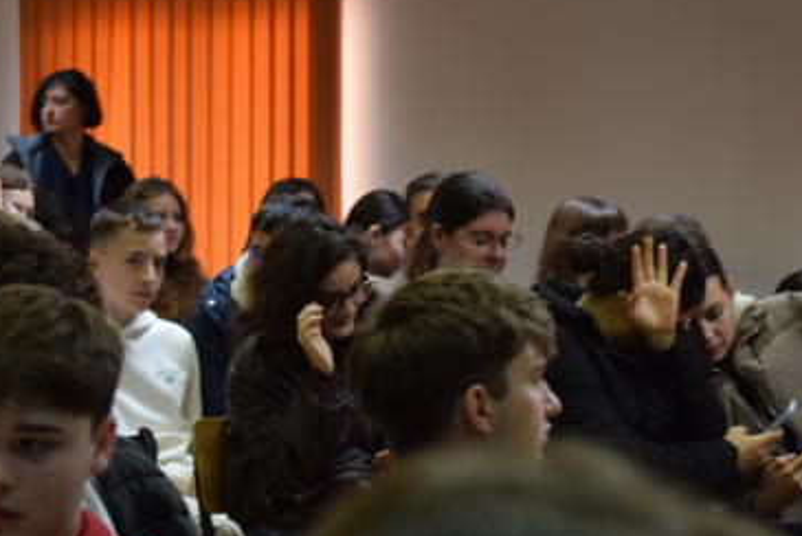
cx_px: 406
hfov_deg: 12.6
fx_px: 3634
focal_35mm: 163
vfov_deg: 8.4
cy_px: 190
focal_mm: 62
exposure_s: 1/50
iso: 500
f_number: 4.2
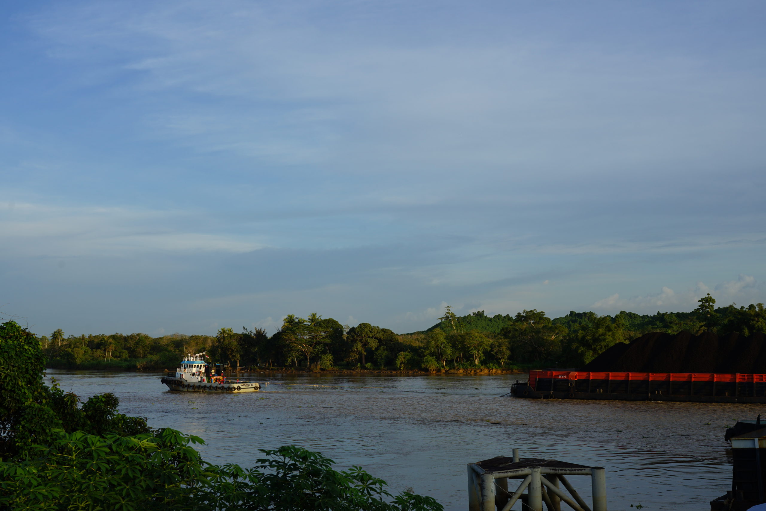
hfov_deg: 45.4
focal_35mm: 43
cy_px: 256
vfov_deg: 31.2
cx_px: 383
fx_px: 915
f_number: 9
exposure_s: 1/100
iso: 100
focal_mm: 43
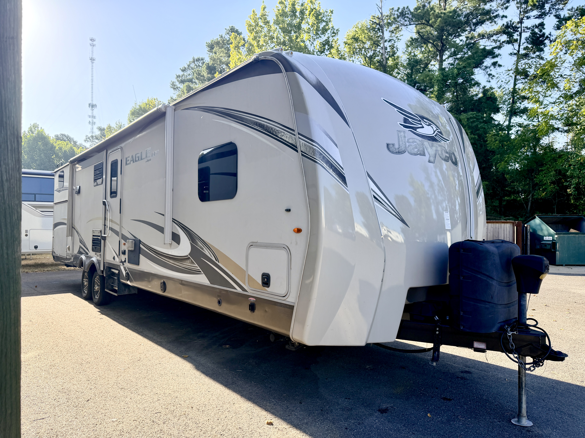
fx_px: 406
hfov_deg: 71.6
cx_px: 292
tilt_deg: -0.5
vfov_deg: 56.8
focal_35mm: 24
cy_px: 219
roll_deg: +0.2
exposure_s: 1/1493
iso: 80
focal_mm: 6.76
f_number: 1.78
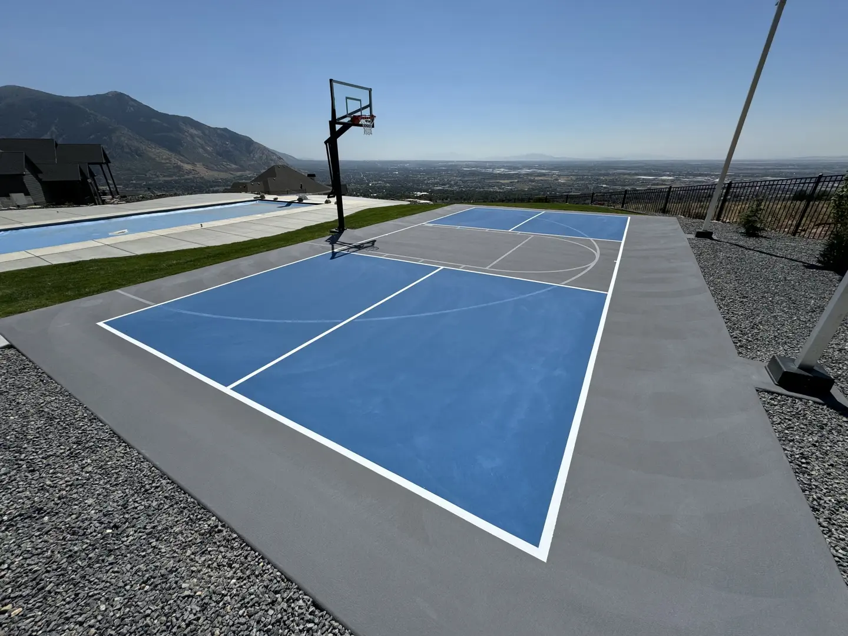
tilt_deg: -26.0
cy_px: 318
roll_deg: +1.0
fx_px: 343
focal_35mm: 14
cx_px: 424
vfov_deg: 85.7
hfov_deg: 102.1
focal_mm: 2.22
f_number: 2.2
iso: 50
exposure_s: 1/4630
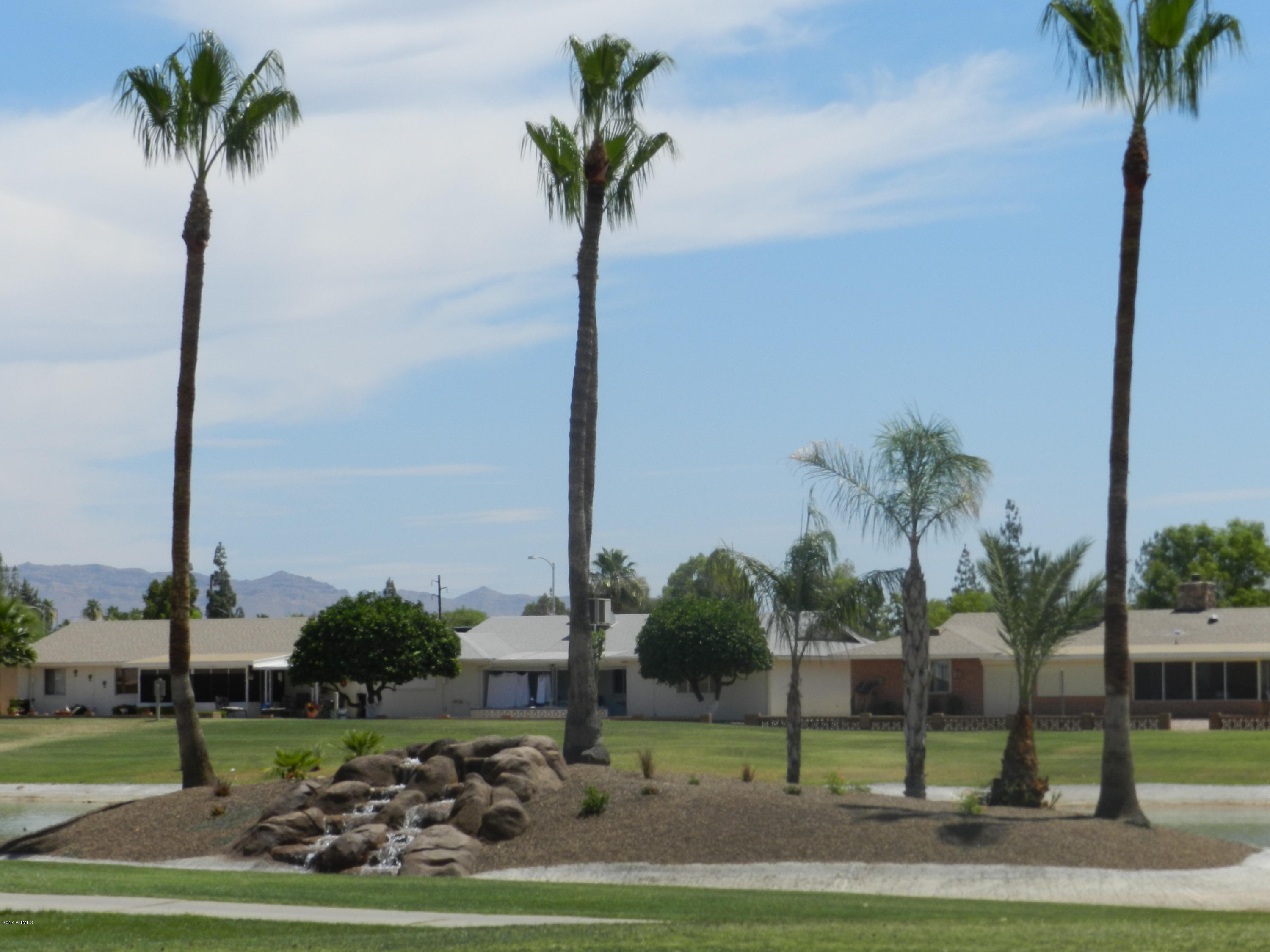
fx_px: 3669
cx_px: 635
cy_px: 476
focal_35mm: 100
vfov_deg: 14.8
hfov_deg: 19.6
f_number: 5.6
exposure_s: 1/1000
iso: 160
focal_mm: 17.7
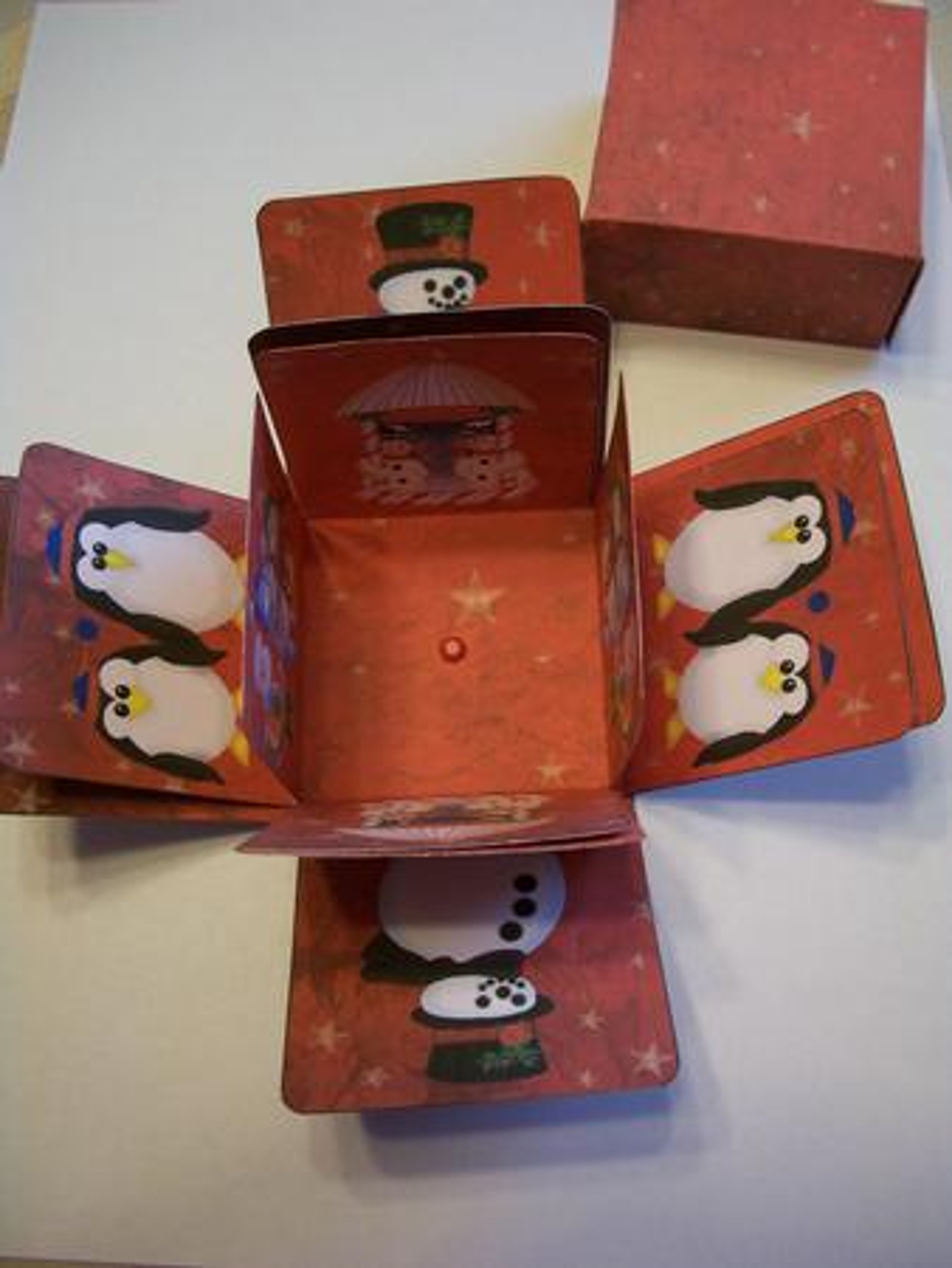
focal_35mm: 35
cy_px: 634
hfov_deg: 40.7
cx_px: 476
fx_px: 1282
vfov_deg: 52.6
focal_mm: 6.3
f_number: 3.1
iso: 109
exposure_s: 1/60
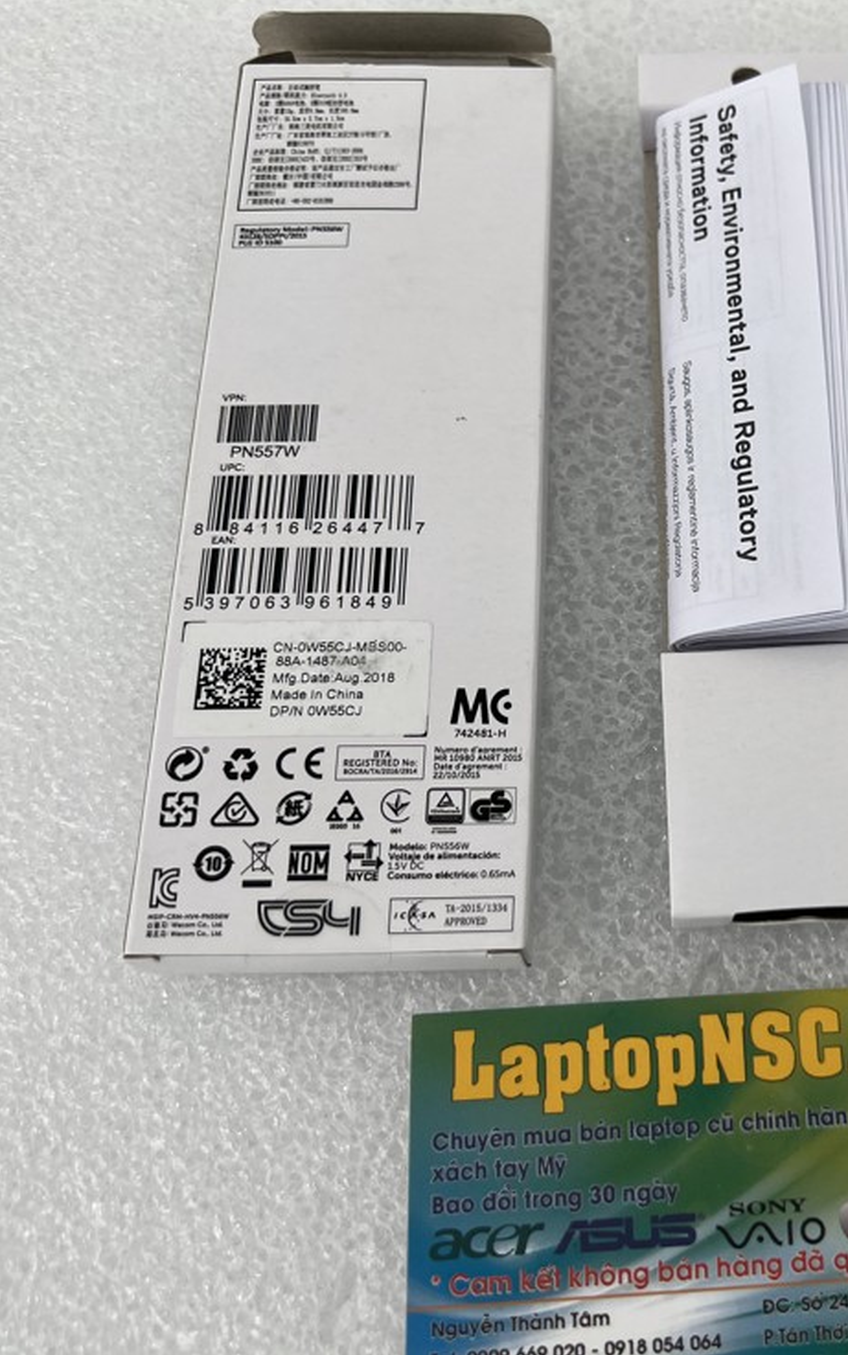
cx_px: 745
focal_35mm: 37
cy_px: 675
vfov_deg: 52.7
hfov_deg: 32.9
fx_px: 1367
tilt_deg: -69.3
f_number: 1.5
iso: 40
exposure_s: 1/178
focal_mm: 5.7
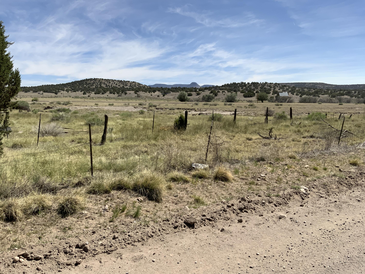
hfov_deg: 61.7
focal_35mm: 29
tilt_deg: -6.4
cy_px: 137
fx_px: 306
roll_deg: -0.4
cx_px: 182
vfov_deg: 48.2
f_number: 1.8
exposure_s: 1/2959
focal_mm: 3
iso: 20
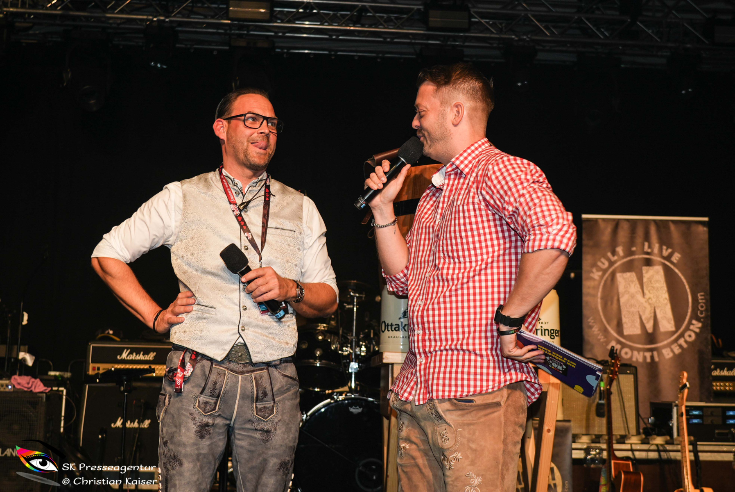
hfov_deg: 43.6
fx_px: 919
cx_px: 368
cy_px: 246
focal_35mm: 45
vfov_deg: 29.9
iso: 200
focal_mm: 30
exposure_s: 1/60
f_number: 4
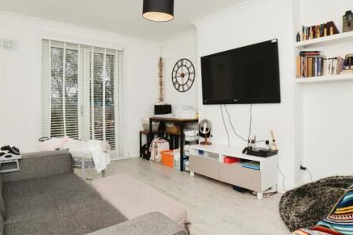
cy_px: 107
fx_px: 206
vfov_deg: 59.4
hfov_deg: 81.2
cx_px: 169
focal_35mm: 21
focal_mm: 14
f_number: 8
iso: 400
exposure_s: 1/125
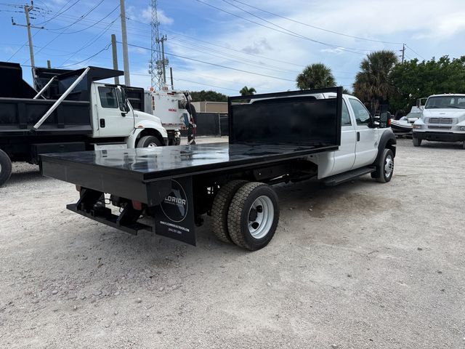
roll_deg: +0.6
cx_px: 232
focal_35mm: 24
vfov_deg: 56.8
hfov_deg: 71.6
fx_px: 322
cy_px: 174
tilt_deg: -4.6
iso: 80
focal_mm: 6.76
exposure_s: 1/3953
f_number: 1.78
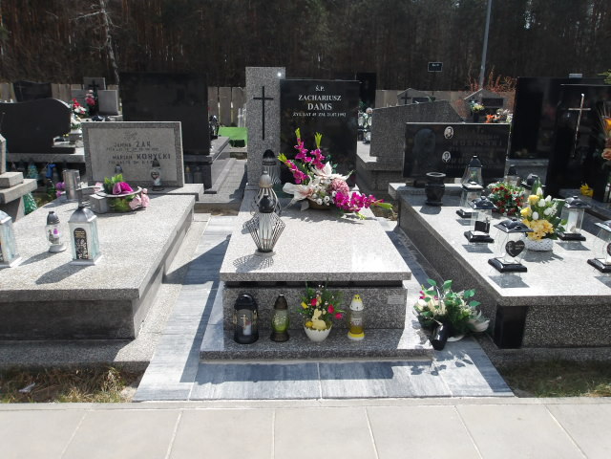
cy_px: 230
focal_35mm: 27
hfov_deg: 65.3
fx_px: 477
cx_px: 306
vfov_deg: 51.4
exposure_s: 1/97
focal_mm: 4.9
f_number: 10.4
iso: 100
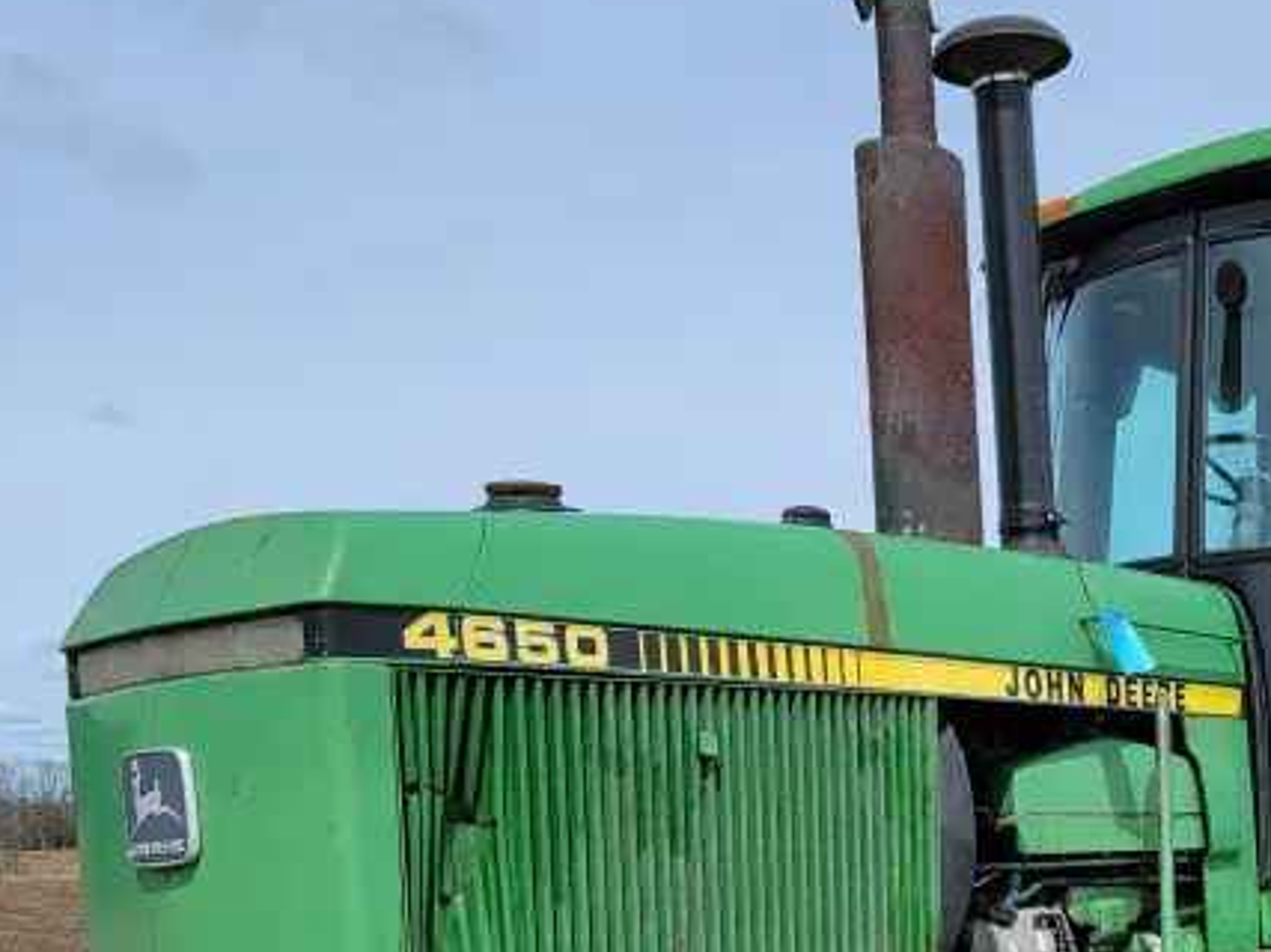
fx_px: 1982
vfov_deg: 25.8
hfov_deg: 34.7
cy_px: 934
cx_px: 970
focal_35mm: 54
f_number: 1.8
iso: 16
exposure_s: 1/1087
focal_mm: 6.7
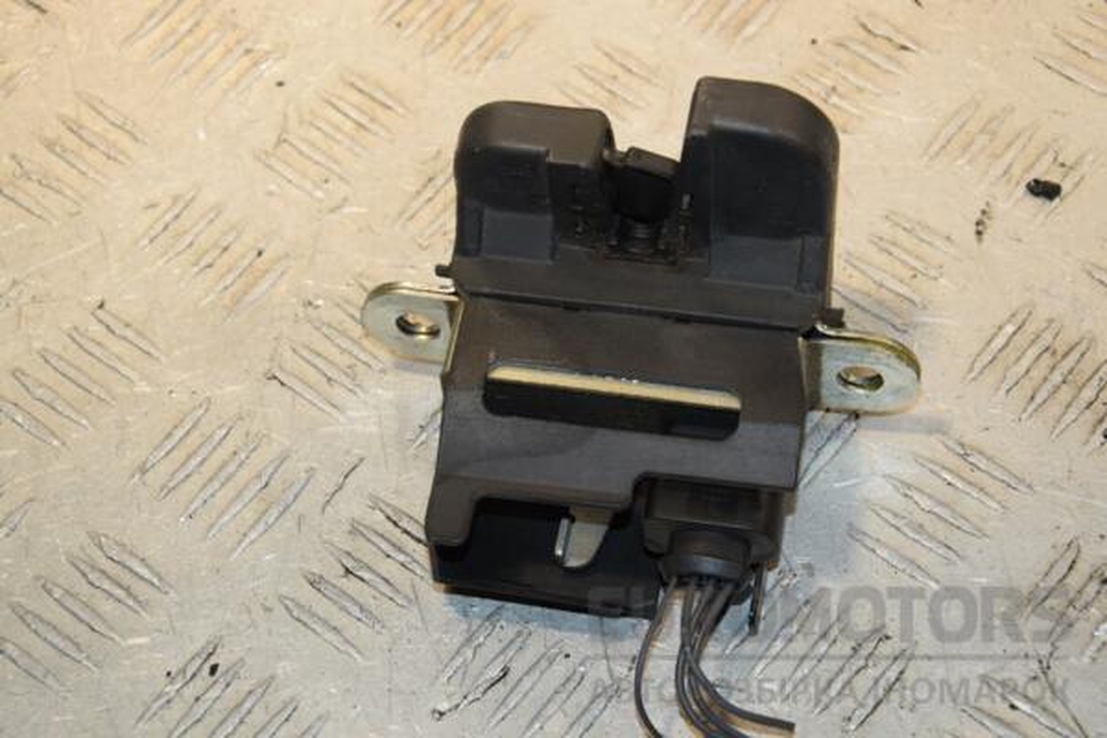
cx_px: 554
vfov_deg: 13.8
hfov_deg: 20.6
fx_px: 3044
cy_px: 369
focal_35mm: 99
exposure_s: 1/200
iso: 800
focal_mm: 66
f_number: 7.1
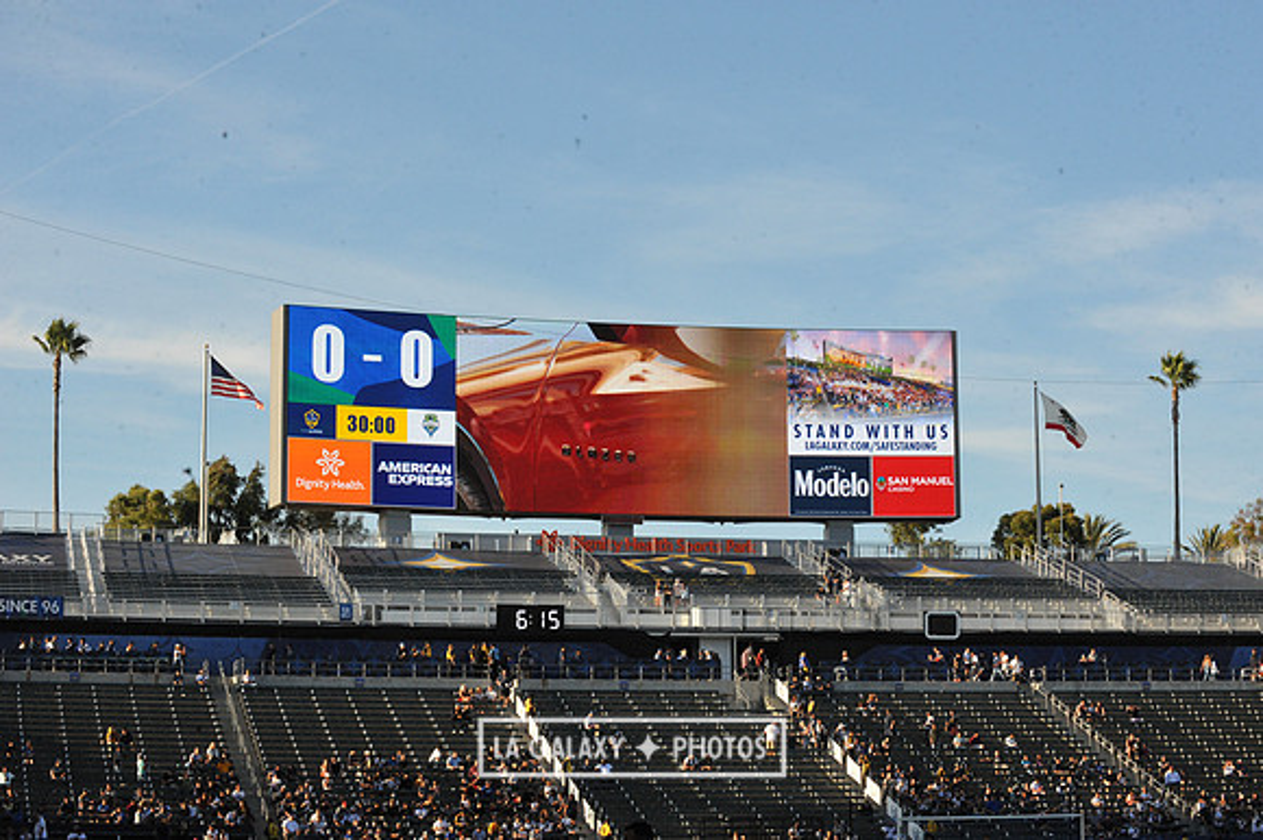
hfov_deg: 25.4
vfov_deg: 17.0
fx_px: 2805
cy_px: 420
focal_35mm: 80
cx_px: 632
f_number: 16
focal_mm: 80
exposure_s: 1/1000
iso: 1600
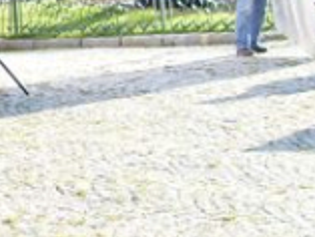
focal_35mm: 141
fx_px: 1284
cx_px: -154
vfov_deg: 10.3
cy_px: -56
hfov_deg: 13.2
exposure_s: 1/250
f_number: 2.8
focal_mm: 6.3
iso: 80
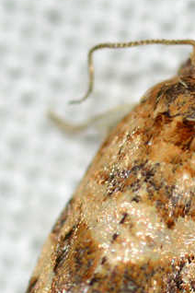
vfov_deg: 6.8
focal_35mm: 302
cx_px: 143
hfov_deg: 4.5
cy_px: 244
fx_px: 2454
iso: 100
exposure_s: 1/200
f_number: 18
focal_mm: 100
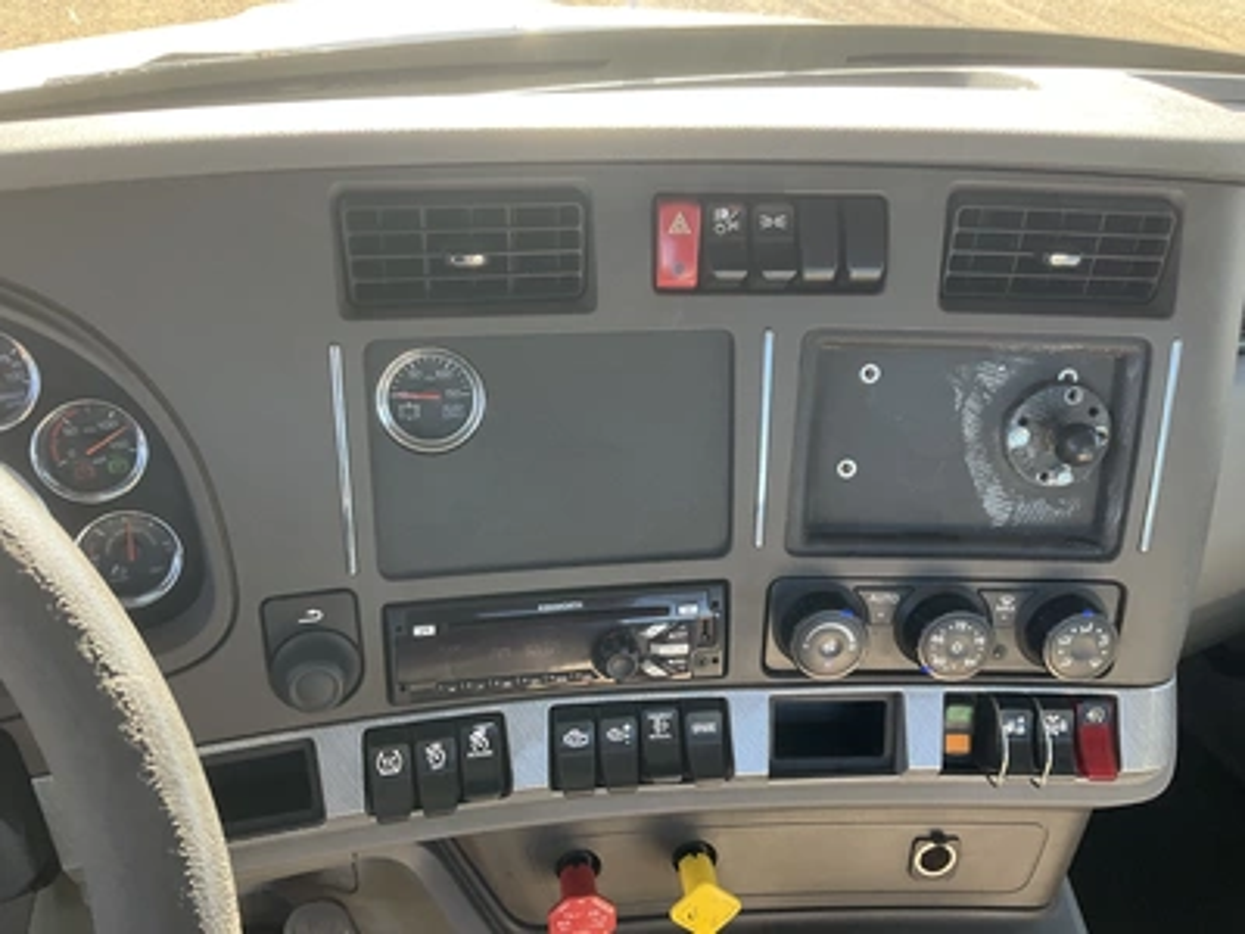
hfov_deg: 61.7
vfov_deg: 48.2
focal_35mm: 29
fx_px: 1043
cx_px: 622
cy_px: 467
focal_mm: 3
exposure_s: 1/122
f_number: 1.8
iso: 50
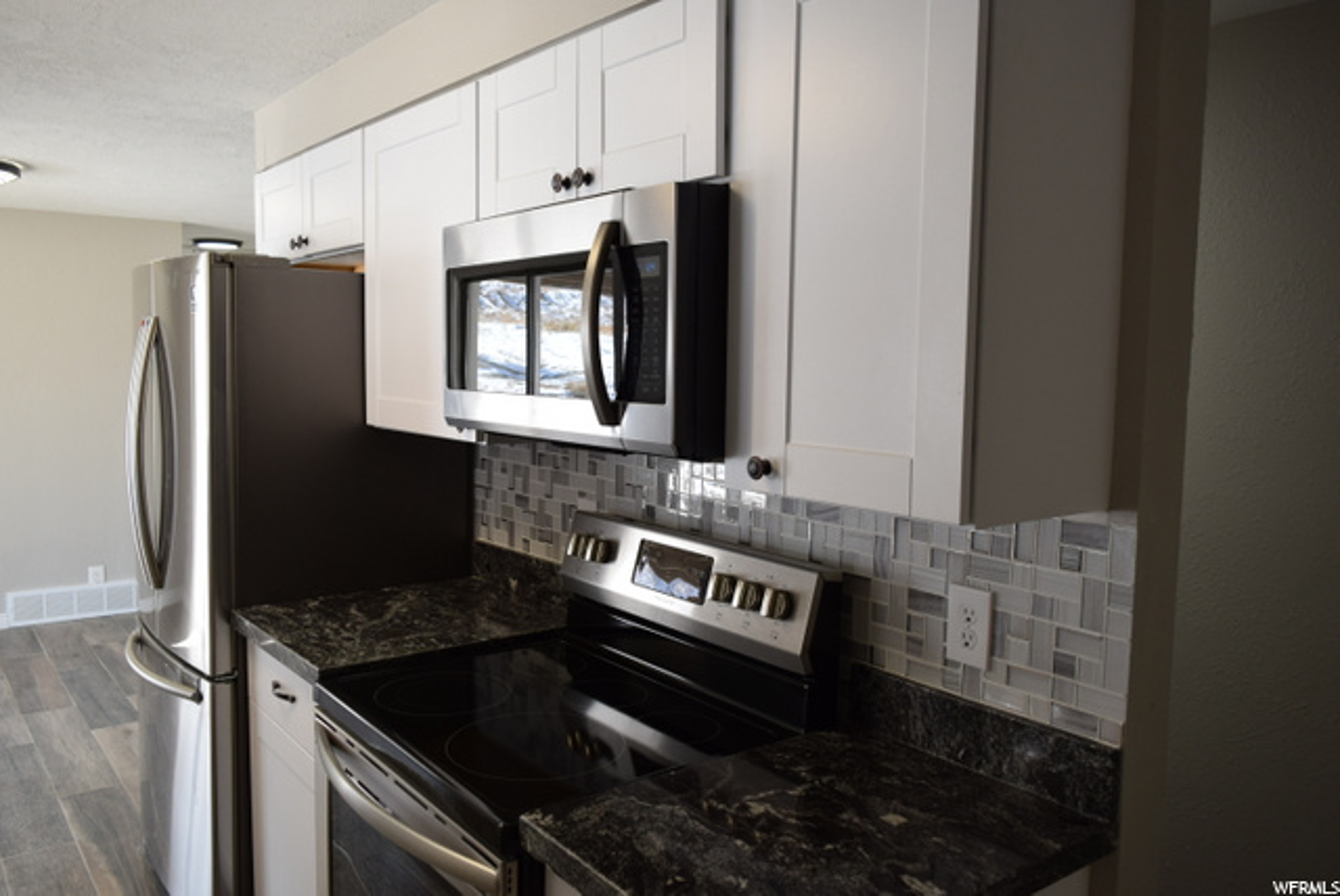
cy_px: 448
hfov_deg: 67.3
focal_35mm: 27
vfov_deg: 48.0
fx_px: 1006
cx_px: 670
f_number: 5
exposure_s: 1/100
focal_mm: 18
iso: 400
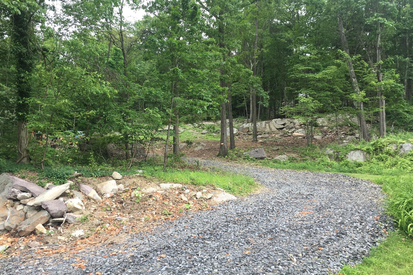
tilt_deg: +8.3
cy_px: 144
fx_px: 379
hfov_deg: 57.2
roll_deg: -2.5
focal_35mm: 33
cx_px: 195
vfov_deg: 40.0
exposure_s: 1/120
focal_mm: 4.15
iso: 25
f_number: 2.2
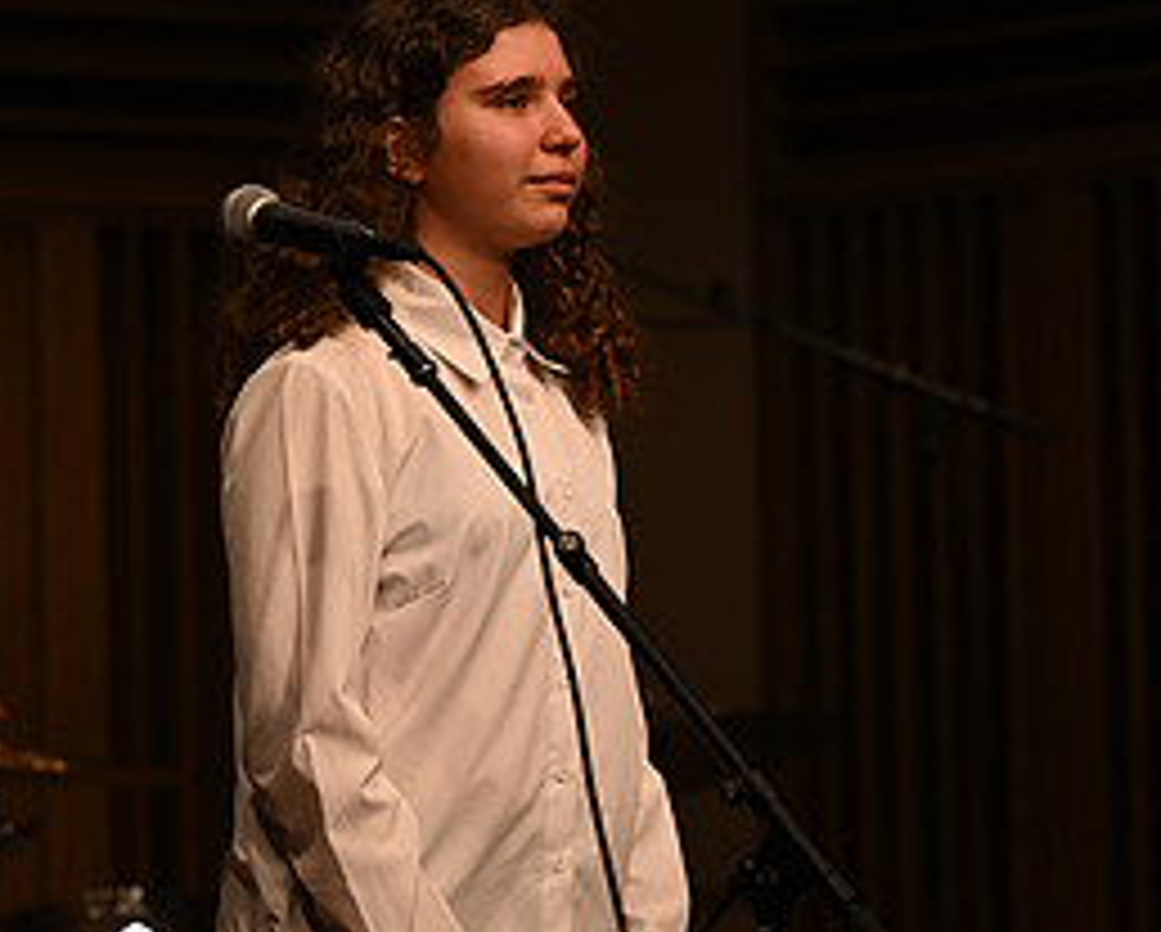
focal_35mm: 215
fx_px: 7396
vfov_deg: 7.2
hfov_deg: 9.0
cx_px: 580
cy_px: 547
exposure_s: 1/400
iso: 500
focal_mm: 102
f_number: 2.8
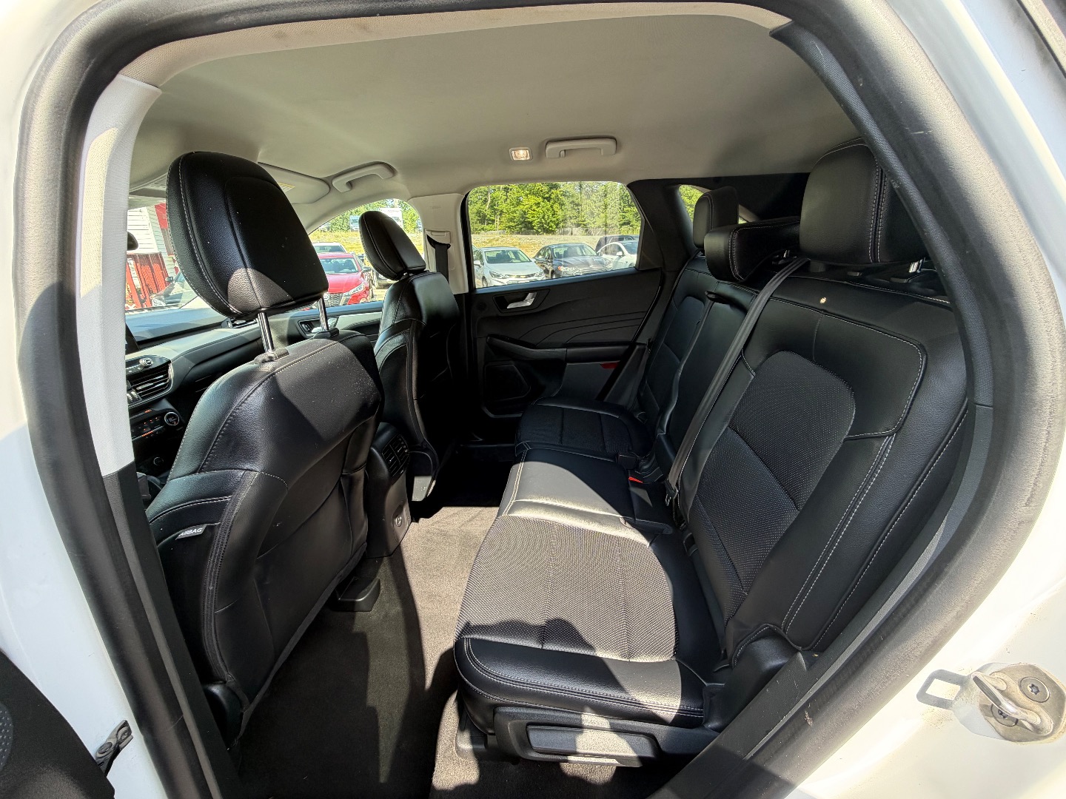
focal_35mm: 14
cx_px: 533
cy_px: 400
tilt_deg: -20.2
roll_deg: +0.3
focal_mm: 2.22
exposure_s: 1/121
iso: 80
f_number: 2.2
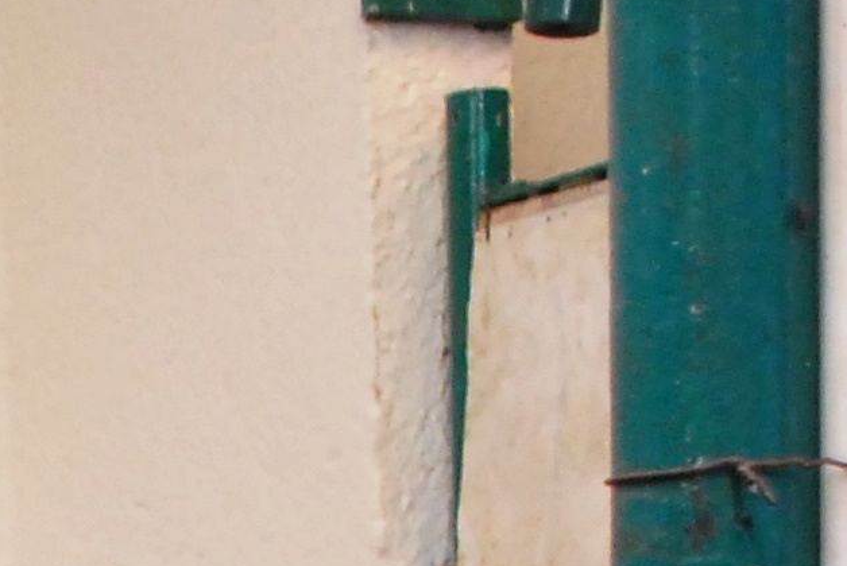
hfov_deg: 10.4
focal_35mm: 185
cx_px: -758
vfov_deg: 6.9
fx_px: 4357
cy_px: 1543
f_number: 3.8
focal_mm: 20
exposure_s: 1/50
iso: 800
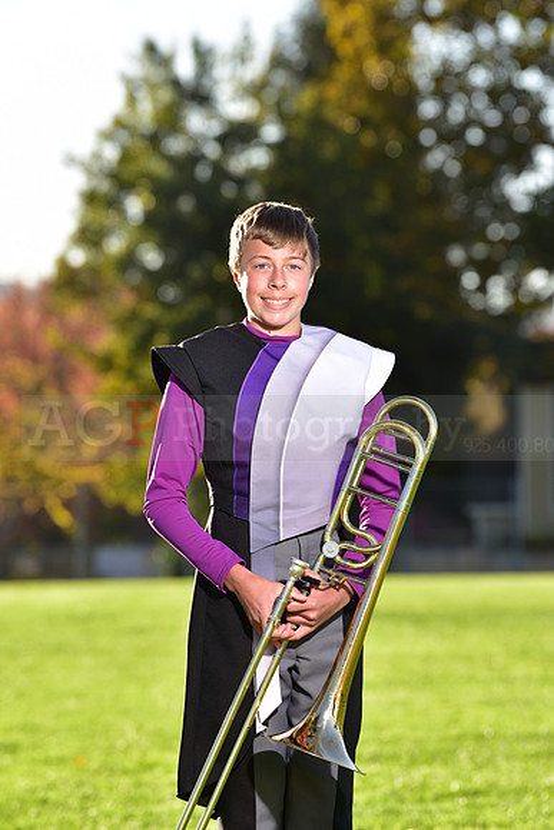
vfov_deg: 10.3
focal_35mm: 200
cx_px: 277
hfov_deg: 6.9
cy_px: 415
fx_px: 4614
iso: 100
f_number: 5.6
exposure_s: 1/200
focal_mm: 200
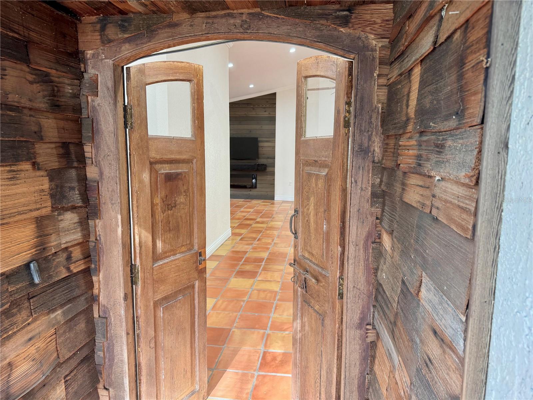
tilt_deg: -8.4
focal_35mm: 24
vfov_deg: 56.8
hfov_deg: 71.6
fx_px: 370
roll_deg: -0.9
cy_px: 200
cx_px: 266
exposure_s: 1/60
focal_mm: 6.76
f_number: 1.78
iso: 200
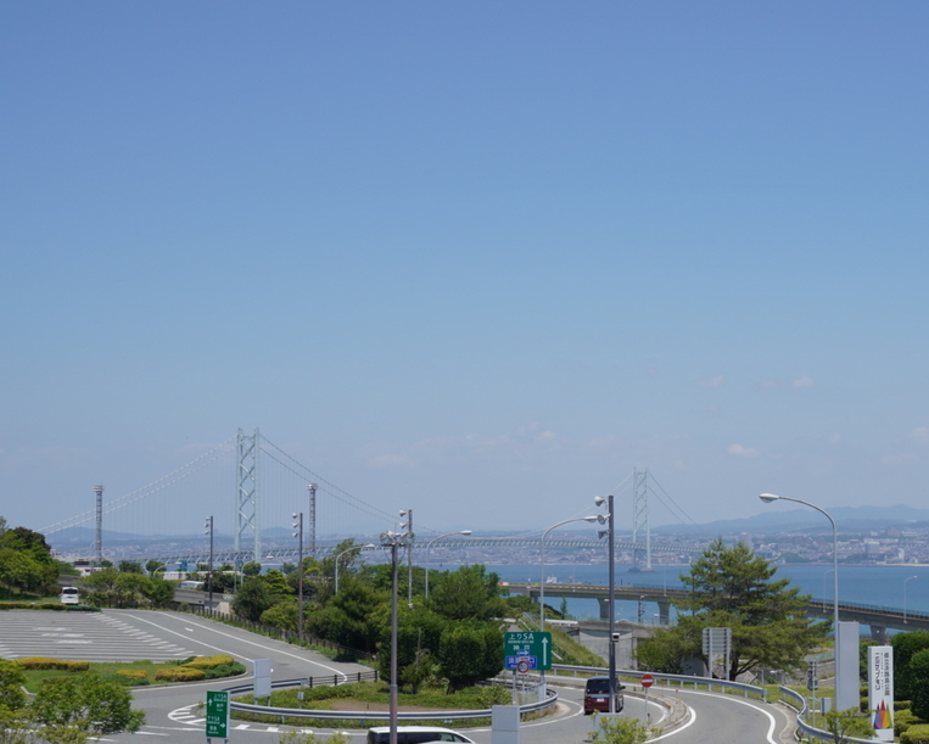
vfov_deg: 24.6
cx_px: 712
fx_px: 1705
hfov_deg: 29.9
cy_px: 448
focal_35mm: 62
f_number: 10
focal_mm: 28
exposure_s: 1/320
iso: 100
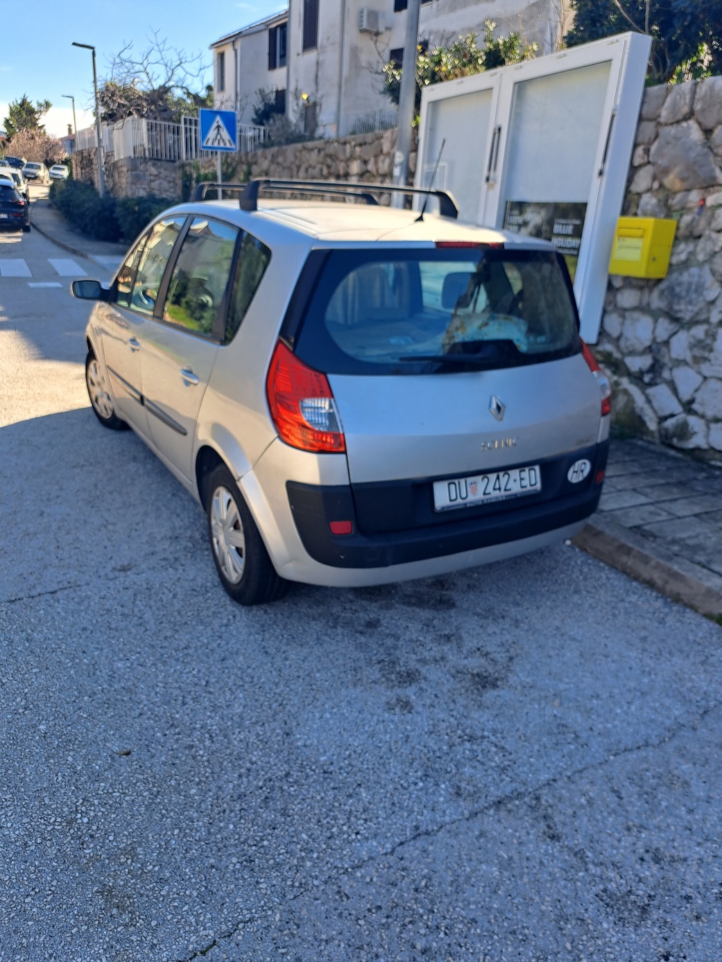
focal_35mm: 24
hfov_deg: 56.8
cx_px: 361
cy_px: 481
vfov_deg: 71.6
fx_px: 667
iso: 50
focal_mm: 5.23
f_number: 1.8
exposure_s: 1/353
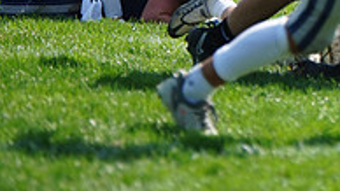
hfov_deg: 2.9
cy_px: -143
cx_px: 503
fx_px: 6597
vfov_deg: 1.7
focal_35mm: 732
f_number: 2.8
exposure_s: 1/3200
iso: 400
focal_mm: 234
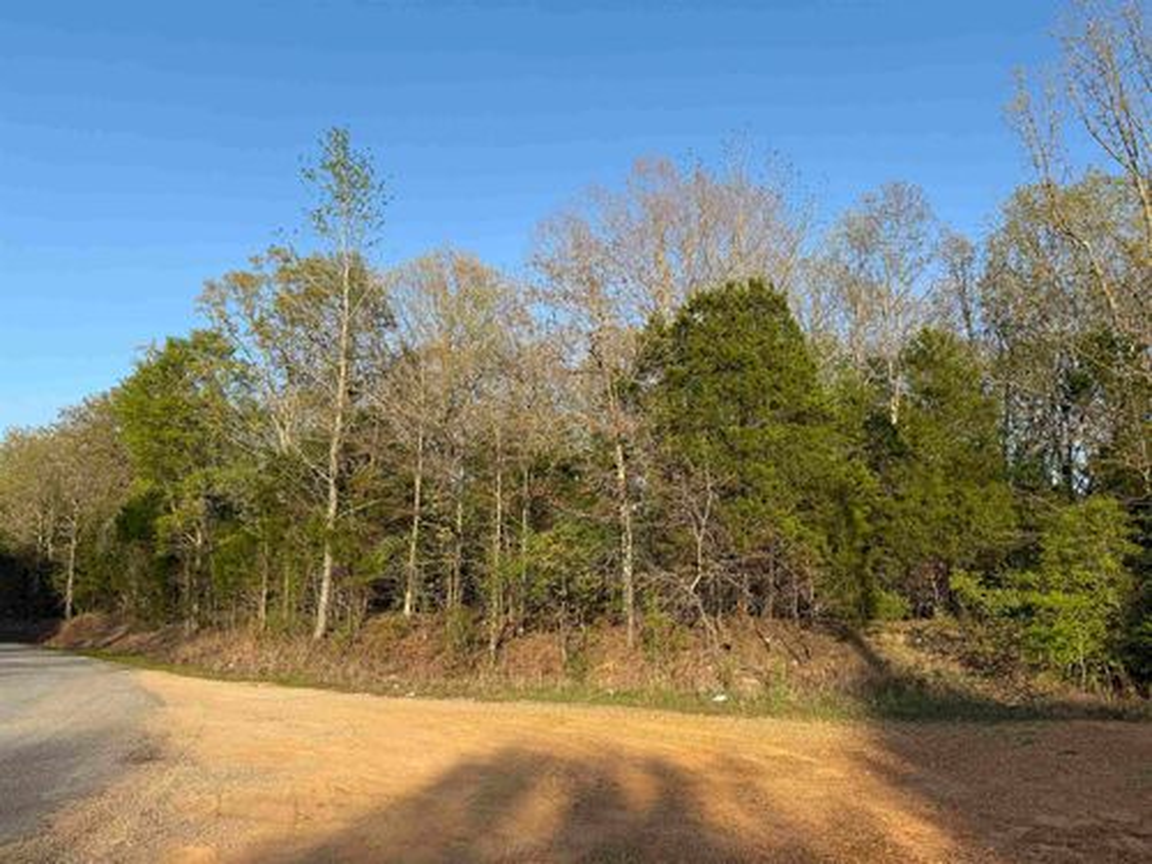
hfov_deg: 71.6
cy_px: 432
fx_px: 799
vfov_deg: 56.8
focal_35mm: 24
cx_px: 576
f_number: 1.78
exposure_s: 1/2110
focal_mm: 6.76
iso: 80
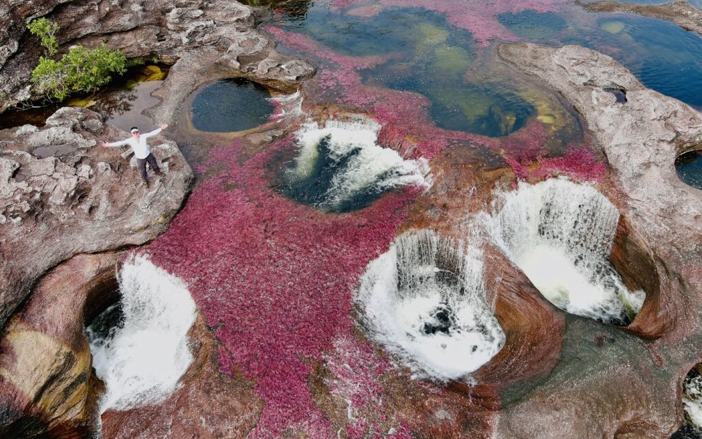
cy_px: 210
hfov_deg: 62.9
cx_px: 353
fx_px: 574
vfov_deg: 41.8
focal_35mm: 30
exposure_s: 1/400
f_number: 2.8
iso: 100
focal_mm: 10.57
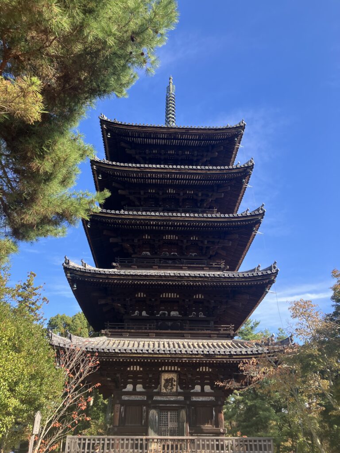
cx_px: 170
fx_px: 367
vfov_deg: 63.4
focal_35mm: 28
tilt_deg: +31.3
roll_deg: +0.1
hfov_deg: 49.7
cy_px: 226
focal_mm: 3.99
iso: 32
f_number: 1.8
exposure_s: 1/656
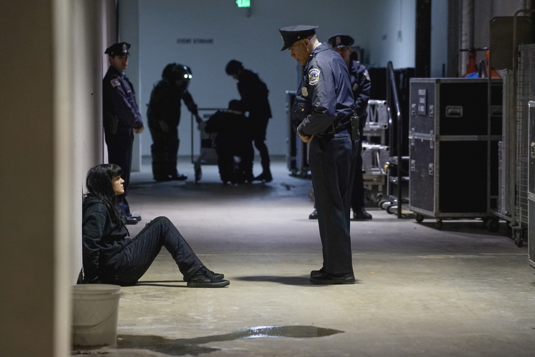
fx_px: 2156
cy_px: 178
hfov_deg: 14.1
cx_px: 268
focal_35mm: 145
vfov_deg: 9.5
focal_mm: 145
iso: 5000
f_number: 4.5
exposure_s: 1/125
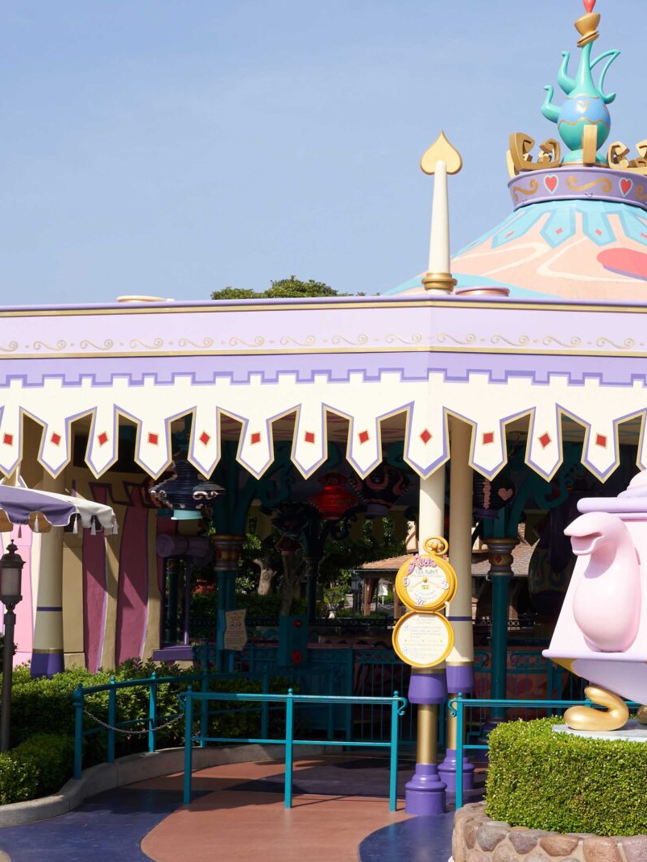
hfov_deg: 20.7
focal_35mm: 69
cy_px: 460
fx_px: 1719
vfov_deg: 28.1
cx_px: 635
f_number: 9
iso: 320
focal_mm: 30
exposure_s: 1/640
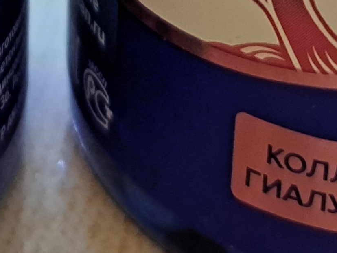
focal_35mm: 134
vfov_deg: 9.8
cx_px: 33
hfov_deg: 14.6
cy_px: -354
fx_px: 1305
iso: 320
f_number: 1.8
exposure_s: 1/25
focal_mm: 5.23
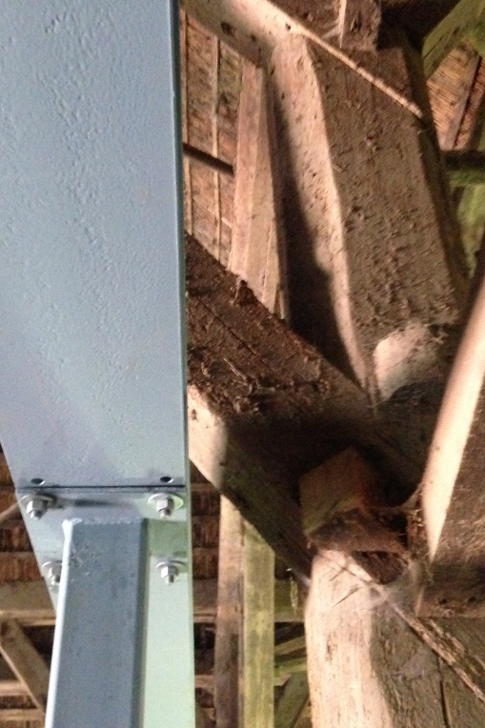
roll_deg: +0.1
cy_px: 363
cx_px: 263
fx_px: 930
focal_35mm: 46
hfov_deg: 29.2
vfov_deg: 42.8
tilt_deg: +35.7
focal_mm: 4.12
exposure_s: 1/15
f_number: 2.4
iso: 800
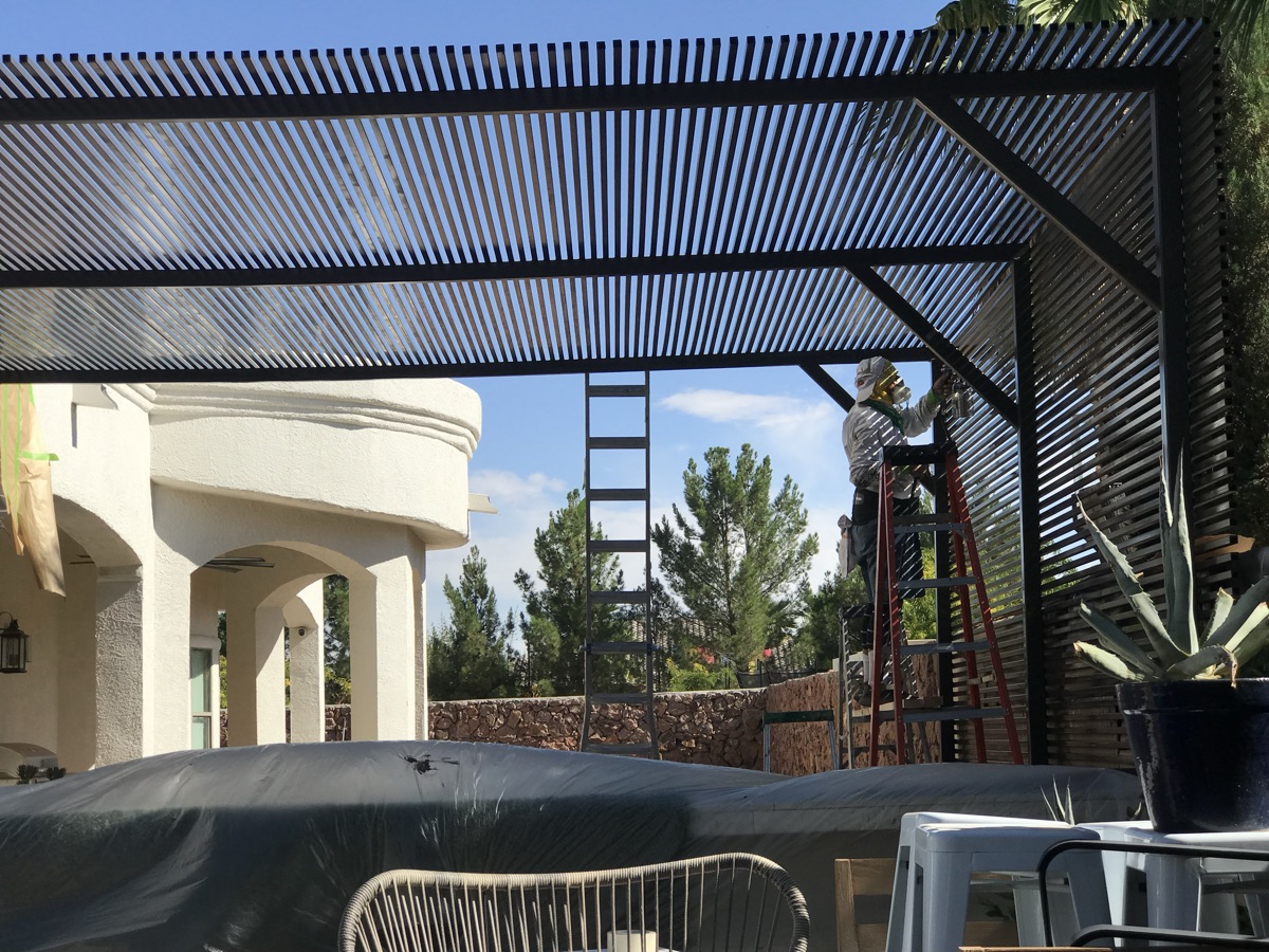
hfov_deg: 33.8
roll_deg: +1.6
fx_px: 2090
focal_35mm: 57
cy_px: 476
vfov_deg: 25.7
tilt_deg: +7.1
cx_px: 634
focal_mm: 6.6
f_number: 2.8
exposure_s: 1/894
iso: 20
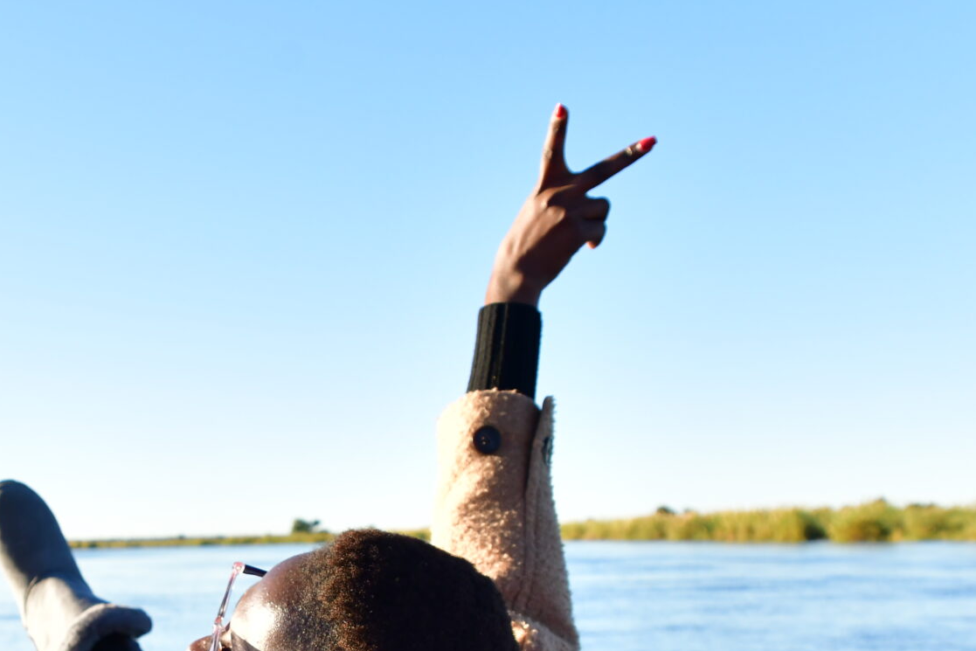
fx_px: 1491
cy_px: 625
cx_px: 190
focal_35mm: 55
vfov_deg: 23.7
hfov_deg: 35.1
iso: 800
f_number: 6.3
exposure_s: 1/1600
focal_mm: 24
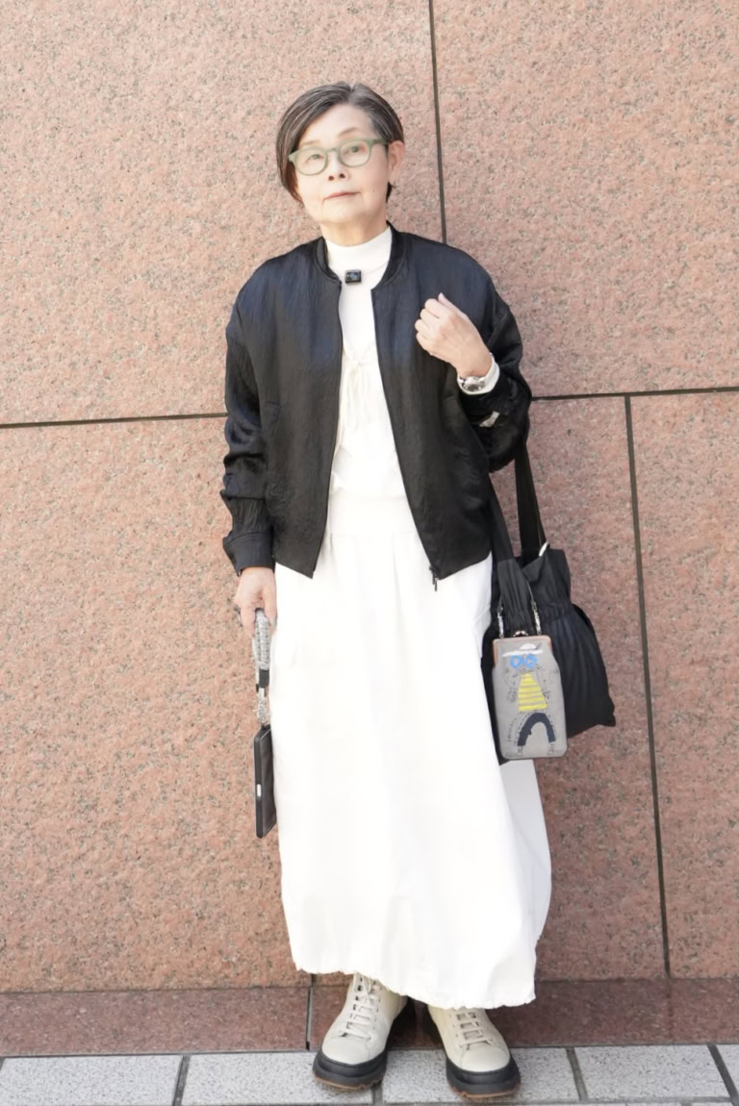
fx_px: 1292
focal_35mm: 42
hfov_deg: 31.9
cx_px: 370
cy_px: 553
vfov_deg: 46.4
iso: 8000
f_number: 2.8
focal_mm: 28
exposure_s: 1/4098
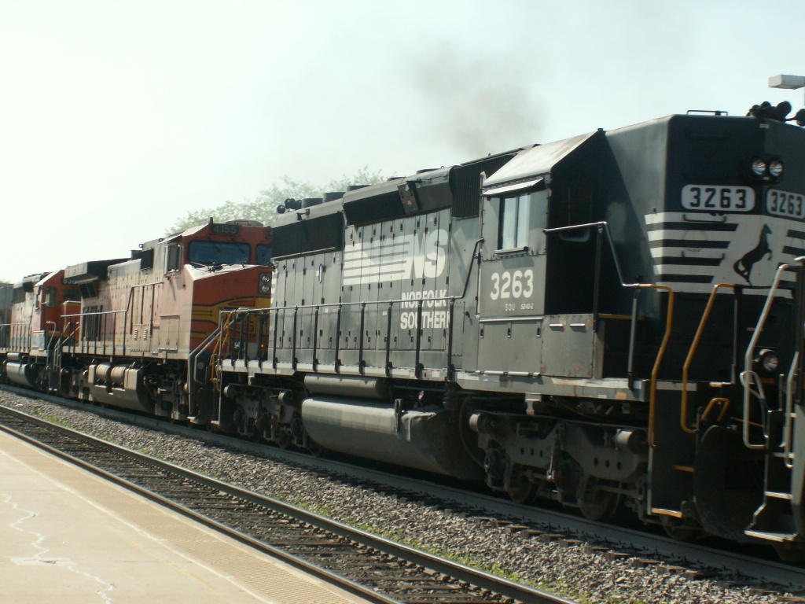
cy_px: 302
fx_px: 1651
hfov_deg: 27.4
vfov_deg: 20.7
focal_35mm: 71
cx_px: 402
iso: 50
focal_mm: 11.77
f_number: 5
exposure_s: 1/250
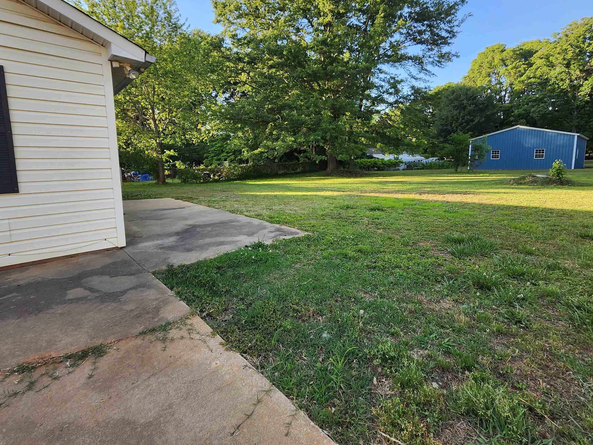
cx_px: 301
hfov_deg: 94.5
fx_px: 274
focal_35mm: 16
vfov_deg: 77.8
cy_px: 196
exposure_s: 1/225
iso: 40
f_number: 2.2
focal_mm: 1.74
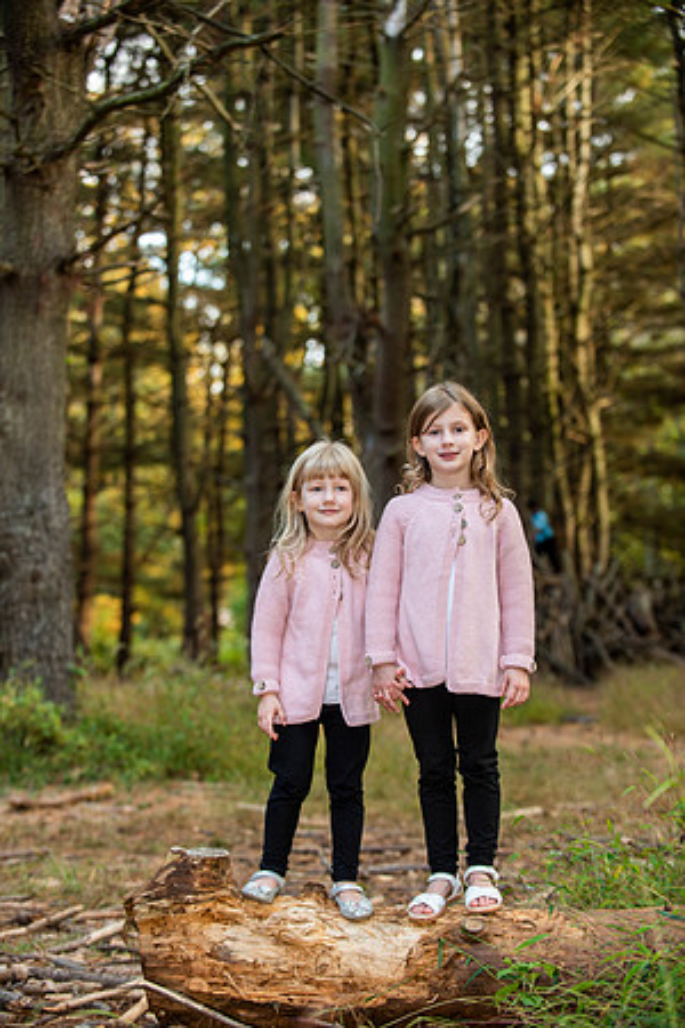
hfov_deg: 17.1
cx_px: 342
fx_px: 2283
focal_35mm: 80
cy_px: 514
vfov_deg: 25.4
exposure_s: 1/80
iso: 250
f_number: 3.5
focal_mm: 80
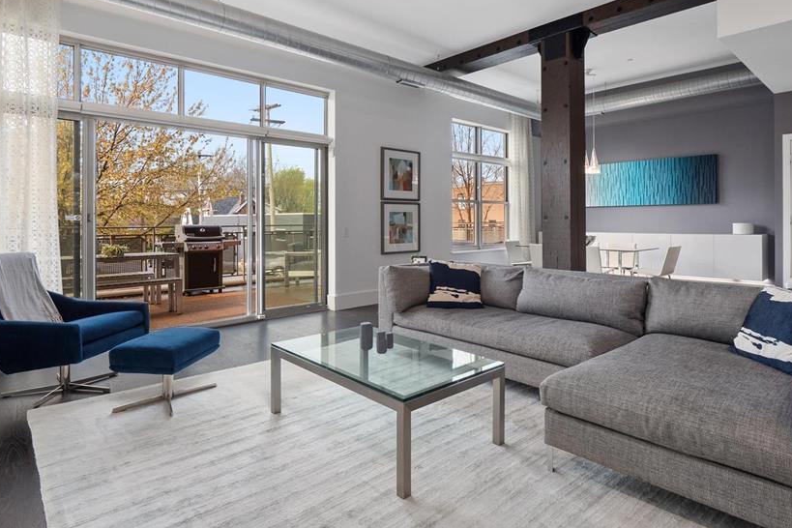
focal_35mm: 20
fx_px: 440
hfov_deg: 83.9
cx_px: 419
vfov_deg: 61.6
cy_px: 224
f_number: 7.1
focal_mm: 8
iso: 400
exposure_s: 1/30
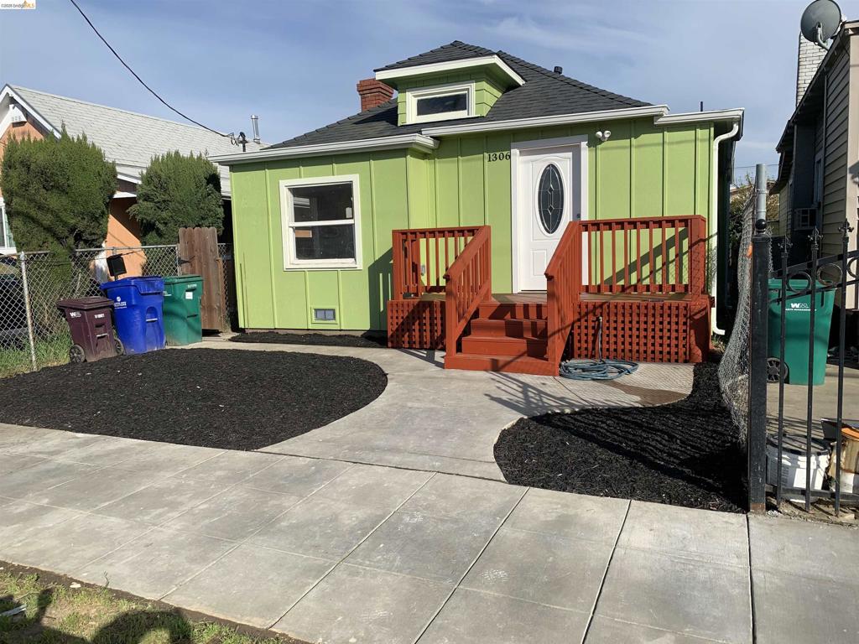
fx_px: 645
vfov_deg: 53.1
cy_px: 322
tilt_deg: -7.8
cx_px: 430
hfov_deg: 67.3
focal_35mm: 26
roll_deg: +1.7
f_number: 1.8
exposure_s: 1/2545
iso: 25
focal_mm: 4.25
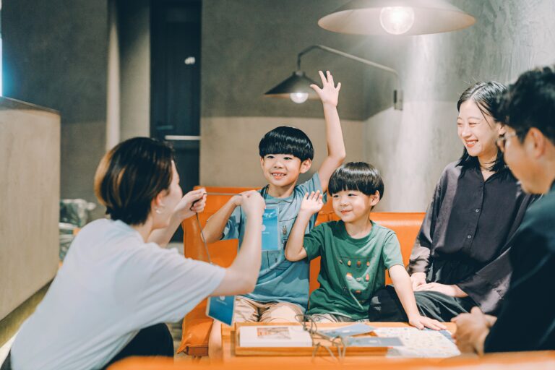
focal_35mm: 50
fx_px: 771
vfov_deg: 27.0
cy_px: 185
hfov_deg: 39.6
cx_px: 278
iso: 250
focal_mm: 50
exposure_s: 1/100
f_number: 1.8
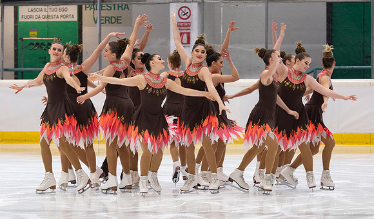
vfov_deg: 5.1
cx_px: 200
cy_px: 121
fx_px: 2452
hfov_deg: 8.7
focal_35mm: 245
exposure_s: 1/200
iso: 1000
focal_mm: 125
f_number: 4
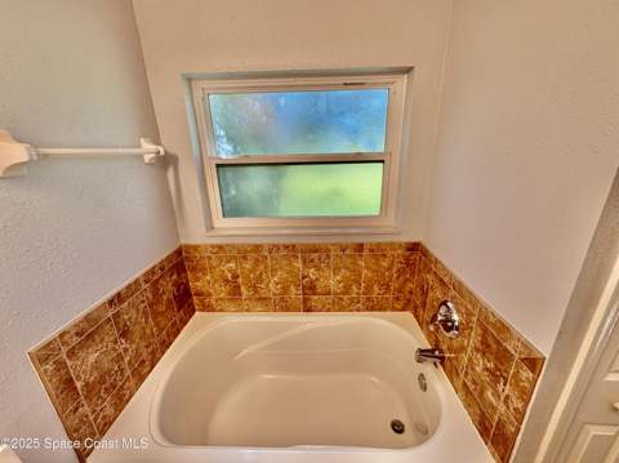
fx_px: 250
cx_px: 310
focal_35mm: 14
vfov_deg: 85.6
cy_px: 232
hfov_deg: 102.1
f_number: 2.2
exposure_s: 1/120
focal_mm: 2.22
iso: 125
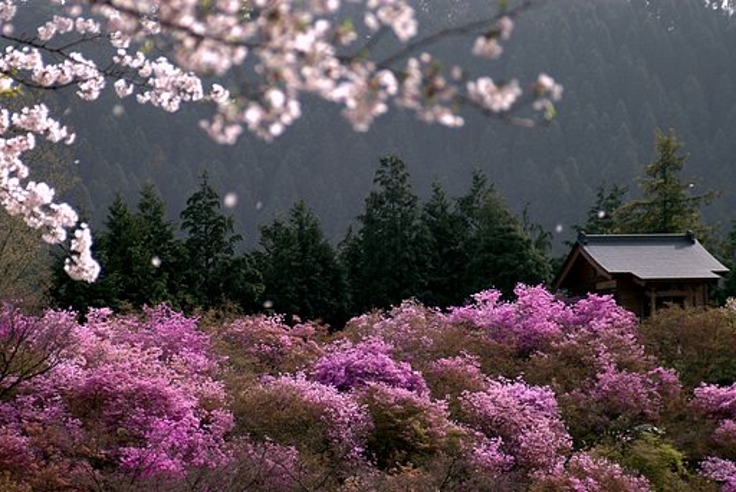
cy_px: 246
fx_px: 3467
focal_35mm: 170
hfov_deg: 12.1
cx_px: 368
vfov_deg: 8.1
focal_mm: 113
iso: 200
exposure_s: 1/200
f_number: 7.1
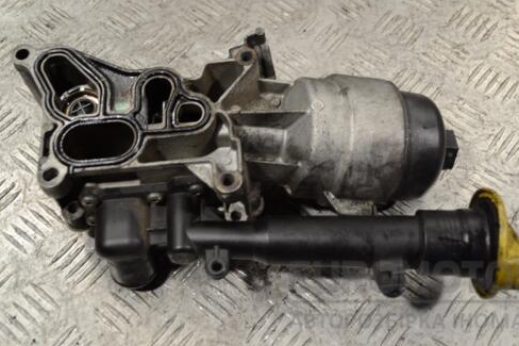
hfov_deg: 41.1
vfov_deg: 28.0
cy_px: 135
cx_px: 269
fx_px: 692
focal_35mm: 48
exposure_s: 1/30
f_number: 4.2
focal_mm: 26
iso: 125
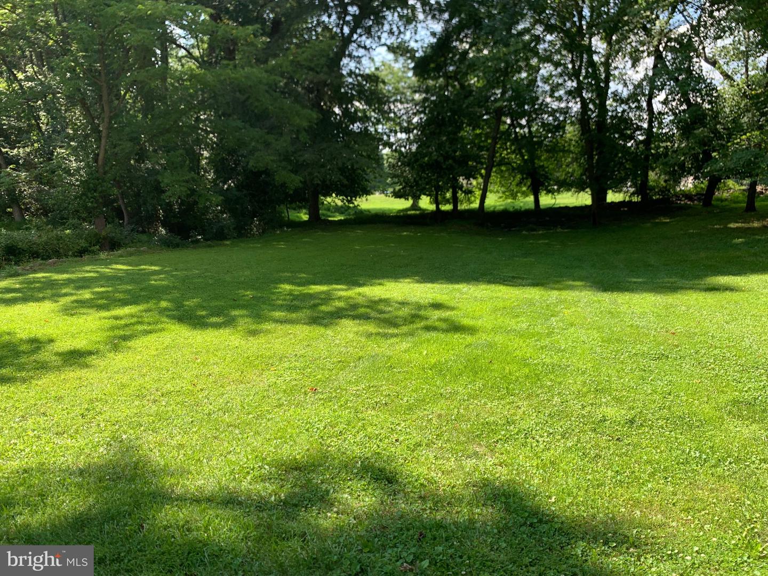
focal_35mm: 26
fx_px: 577
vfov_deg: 53.1
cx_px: 384
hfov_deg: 67.3
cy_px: 288
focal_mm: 4.25
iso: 25
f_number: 1.8
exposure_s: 1/523
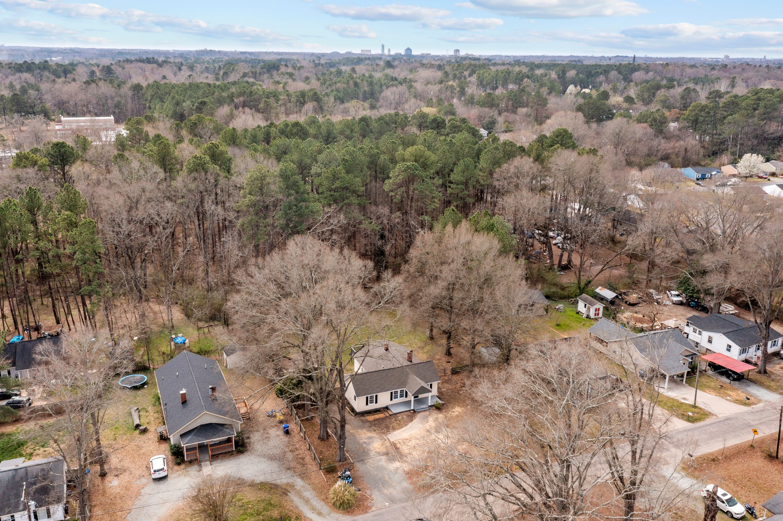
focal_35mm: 28
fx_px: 609
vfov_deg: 46.4
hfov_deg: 65.5
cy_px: 260
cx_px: 392
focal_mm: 10.26
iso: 100
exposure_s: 1/500
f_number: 6.3
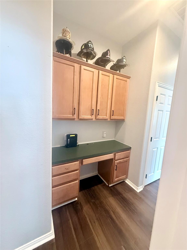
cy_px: 125
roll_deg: -3.9
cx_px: 94
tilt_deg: -6.2
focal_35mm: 14
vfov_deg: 102.1
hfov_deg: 85.7
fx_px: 101
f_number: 2.2
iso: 800
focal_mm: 2.22
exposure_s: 1/60
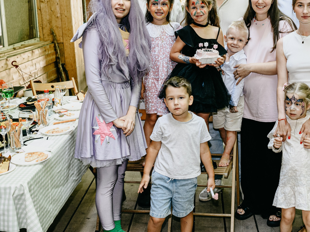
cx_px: 236
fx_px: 484
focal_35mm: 54
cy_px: 84
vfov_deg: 26.9
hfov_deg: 34.7
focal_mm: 29
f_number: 3.5
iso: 320
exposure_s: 1/160
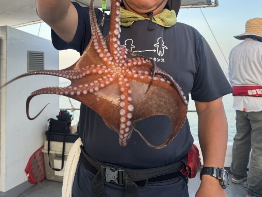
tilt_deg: +10.4
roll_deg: +2.1
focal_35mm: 33
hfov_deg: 55.4
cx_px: 130
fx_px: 250
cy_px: 43
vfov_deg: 41.3
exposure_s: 1/165
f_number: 1.78
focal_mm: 6.76
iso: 80
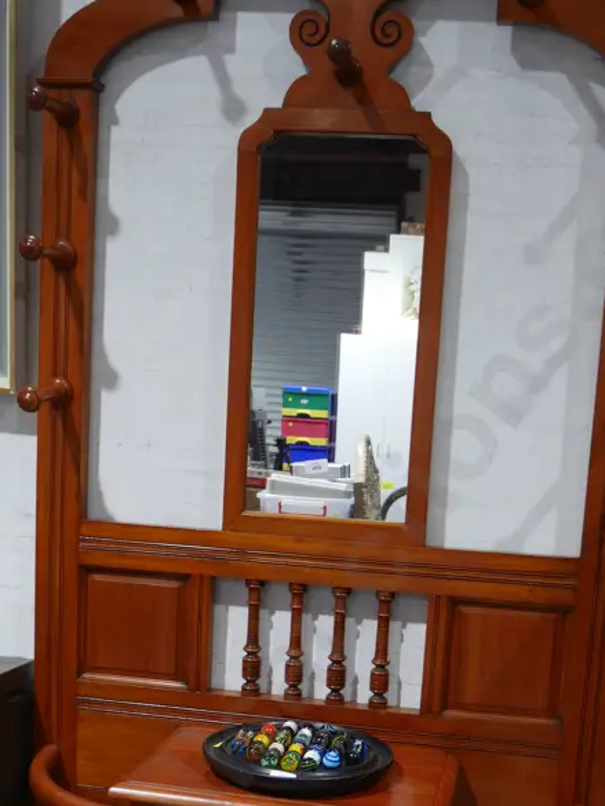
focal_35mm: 49
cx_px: 340
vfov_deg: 37.9
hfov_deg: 29.7
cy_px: 610
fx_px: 1141
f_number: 3.5
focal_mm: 14
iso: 400
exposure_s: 1/60
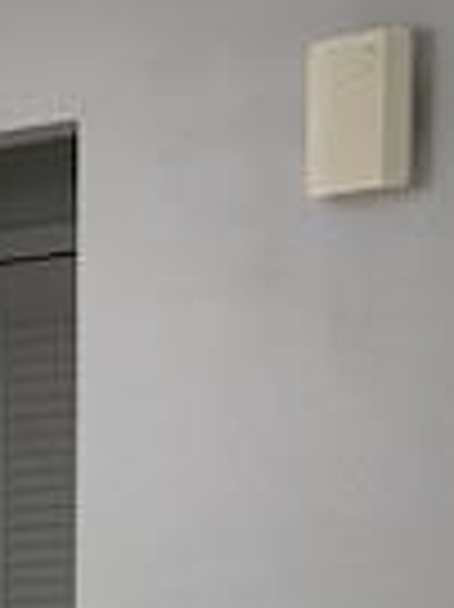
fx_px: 2154
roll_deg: +2.5
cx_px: -418
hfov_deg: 11.1
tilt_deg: -10.3
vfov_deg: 14.4
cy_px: 1031
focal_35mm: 123
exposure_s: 1/60
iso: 100
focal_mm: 4.25
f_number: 1.8
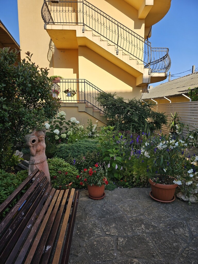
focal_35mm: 23
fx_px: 175
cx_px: 99
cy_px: 132
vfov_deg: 73.9
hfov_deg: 58.9
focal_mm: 6.3
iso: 10
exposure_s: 1/483
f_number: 1.7
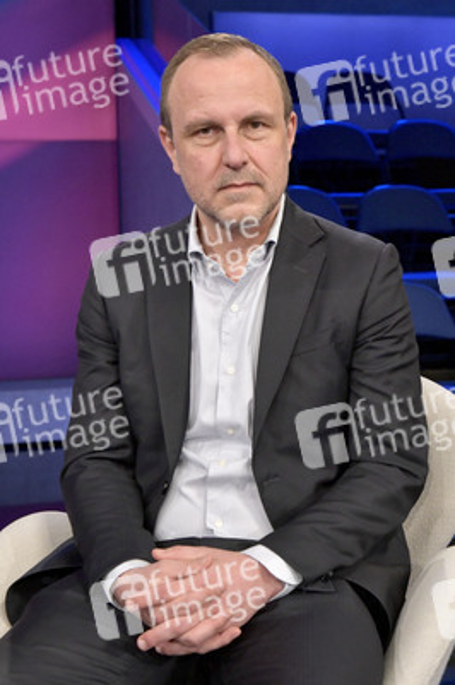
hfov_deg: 26.9
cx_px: 228
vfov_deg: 39.6
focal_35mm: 50
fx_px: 949
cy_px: 342
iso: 2500
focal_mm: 50
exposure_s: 1/200
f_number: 6.3
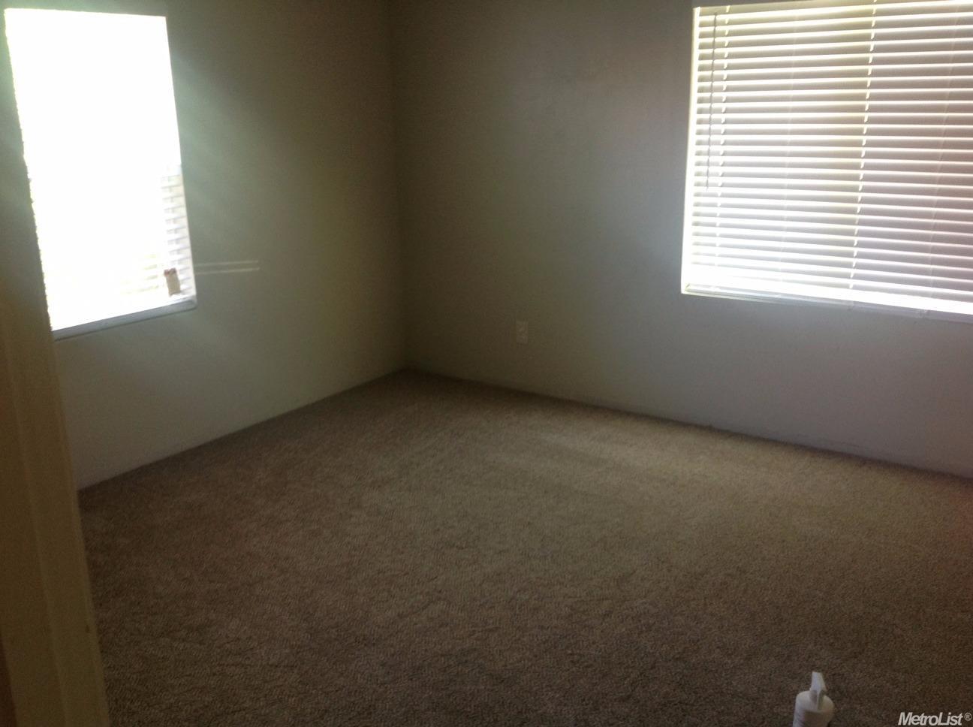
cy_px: 364
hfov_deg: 52.7
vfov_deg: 40.6
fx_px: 982
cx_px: 486
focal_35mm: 35
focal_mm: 4.28
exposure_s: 1/15
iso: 125
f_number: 2.4
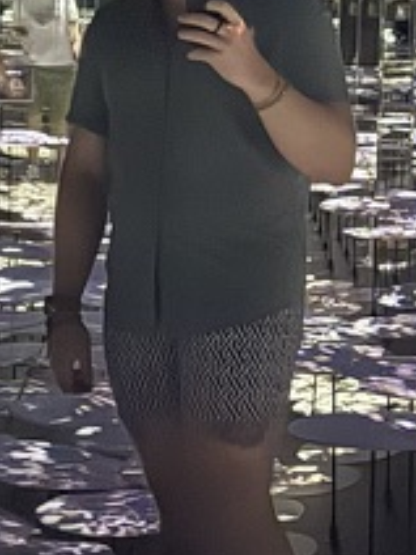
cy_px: 110
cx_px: 288
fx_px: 1859
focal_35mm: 116
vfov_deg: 16.8
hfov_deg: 12.7
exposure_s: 1/9
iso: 4000
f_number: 1.78
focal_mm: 6.76
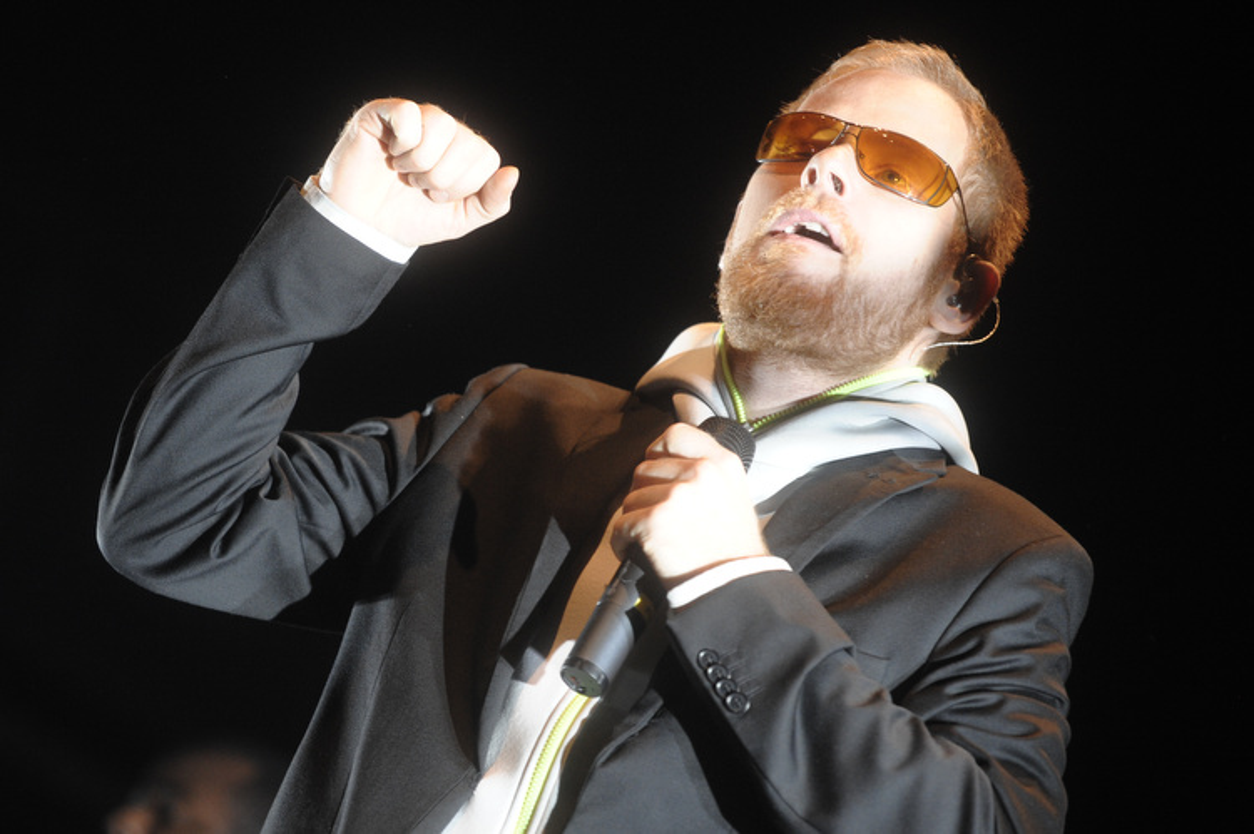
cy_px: 417
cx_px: 627
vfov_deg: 10.1
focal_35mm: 135
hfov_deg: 15.2
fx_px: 4699
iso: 1600
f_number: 2.8
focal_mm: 135
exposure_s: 1/500
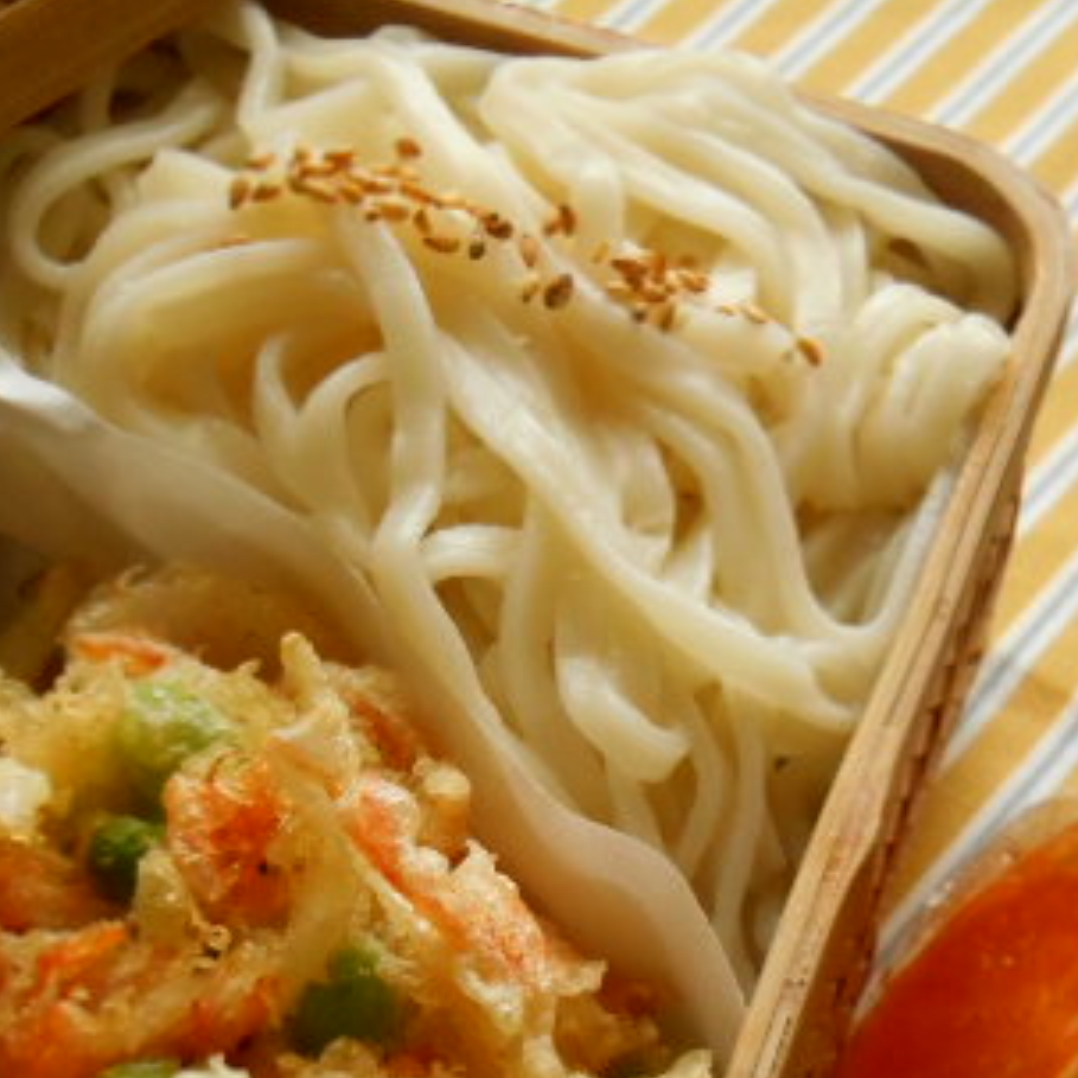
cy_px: 836
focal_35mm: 99
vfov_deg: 17.4
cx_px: 495
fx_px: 3488
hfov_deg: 17.6
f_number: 4.2
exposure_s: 1/200
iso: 800
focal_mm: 9.5
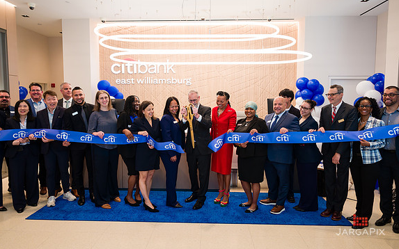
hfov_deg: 72.6
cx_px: 201
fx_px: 272
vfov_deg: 49.2
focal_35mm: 25
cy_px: 116
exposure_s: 1/200
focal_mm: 24
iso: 800
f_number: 4
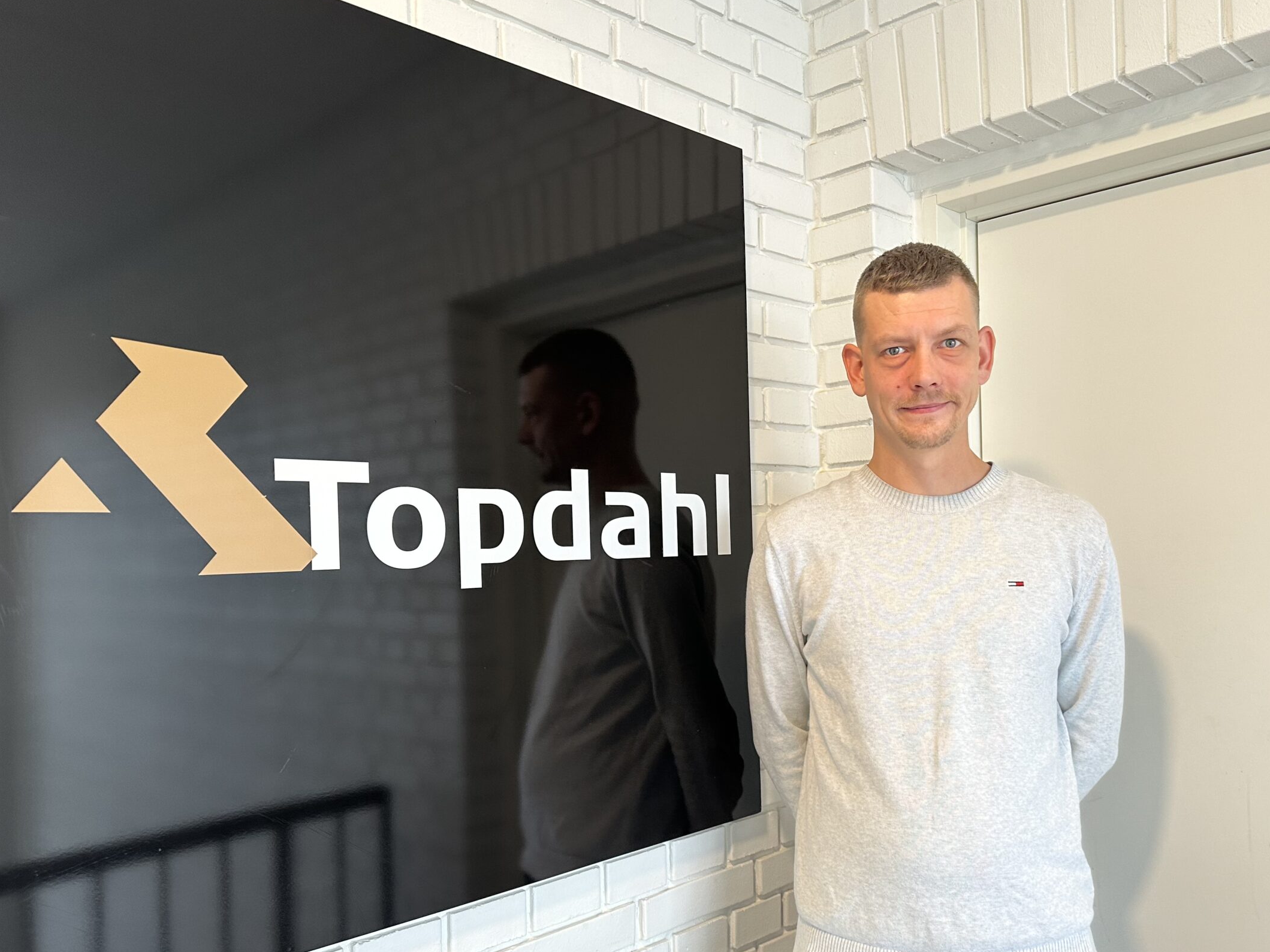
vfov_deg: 48.0
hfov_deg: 61.3
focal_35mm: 29
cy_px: 551
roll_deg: +1.8
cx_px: 744
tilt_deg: -0.5
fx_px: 1064
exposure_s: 1/100
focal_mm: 6.86
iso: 160
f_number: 1.78
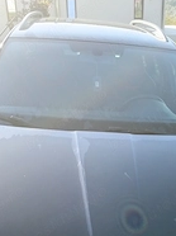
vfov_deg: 32.5
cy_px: 239
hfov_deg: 26.8
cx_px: 115
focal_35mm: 54
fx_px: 367
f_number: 1.8
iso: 101
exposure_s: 1/339
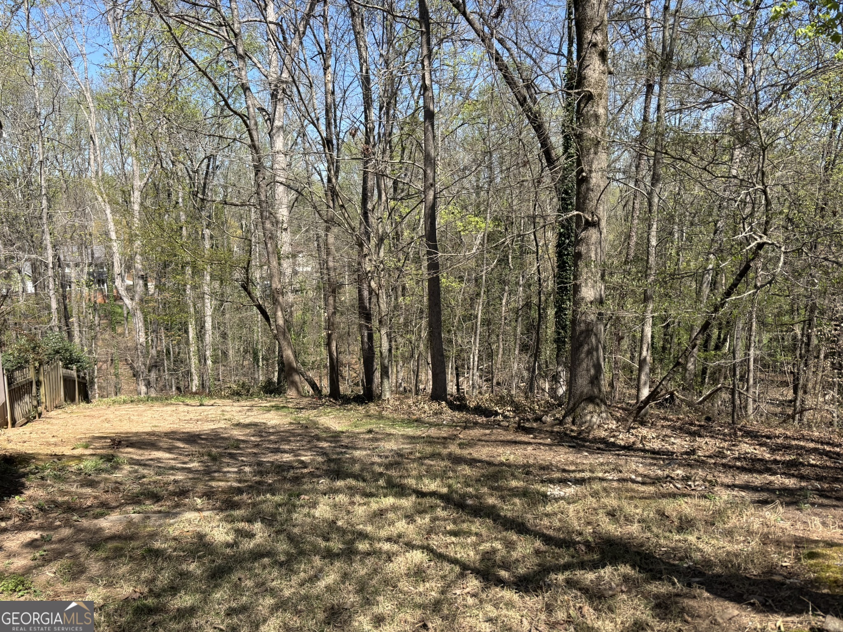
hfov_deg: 67.3
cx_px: 422
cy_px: 316
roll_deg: +0.6
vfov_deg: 53.1
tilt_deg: -9.7
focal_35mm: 26
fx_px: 633
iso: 50
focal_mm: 5.96
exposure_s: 1/1437
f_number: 1.6
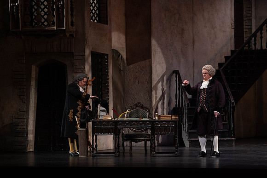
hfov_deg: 16.0
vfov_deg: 10.7
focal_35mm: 128
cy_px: 89
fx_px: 950
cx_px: 134
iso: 3200
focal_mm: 128
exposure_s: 1/250
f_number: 8
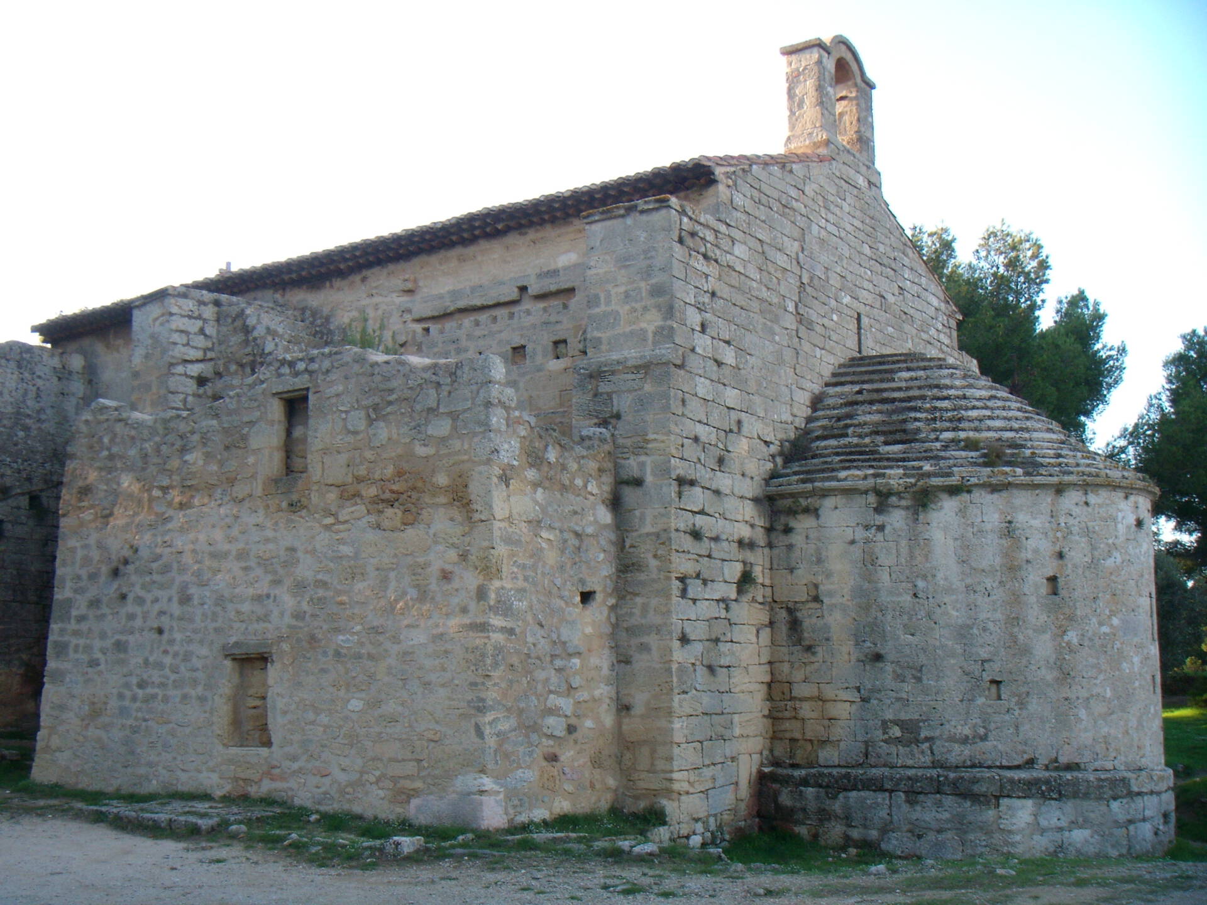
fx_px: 1325
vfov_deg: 37.7
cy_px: 452
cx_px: 604
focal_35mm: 38
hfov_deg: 49.0
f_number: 5.7
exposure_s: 1/62.5
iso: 64
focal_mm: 6.4
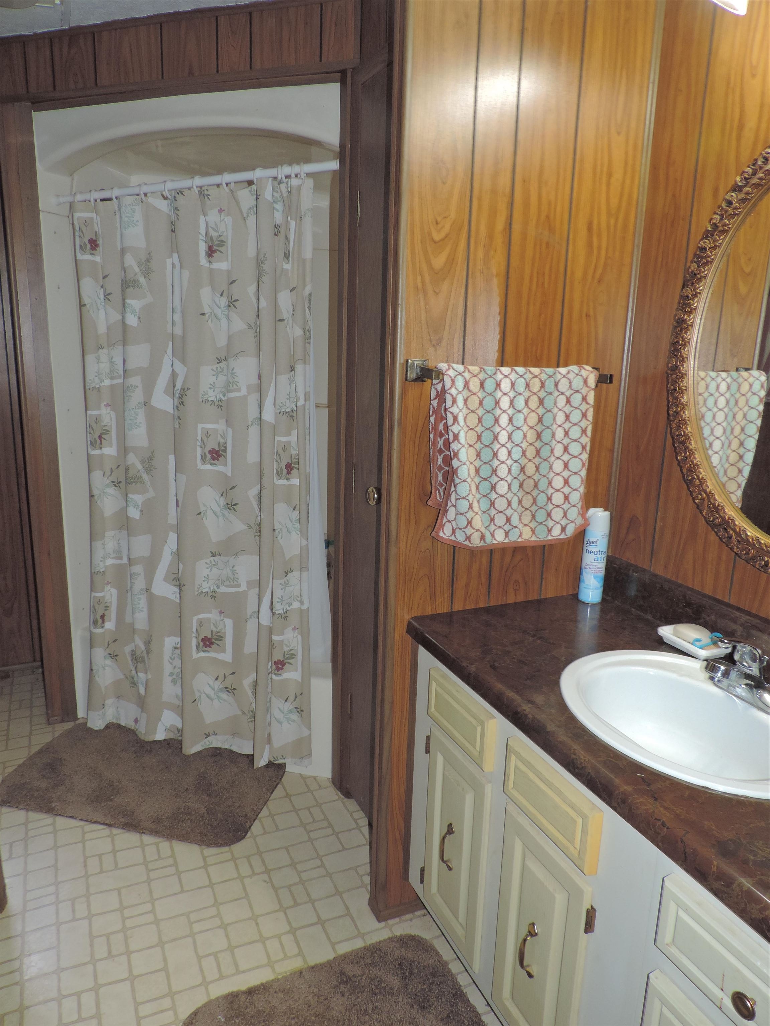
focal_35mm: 24
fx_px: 712
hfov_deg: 56.8
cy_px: 513
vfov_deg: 71.6
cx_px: 385
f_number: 3
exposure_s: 1/30
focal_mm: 4.3
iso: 200
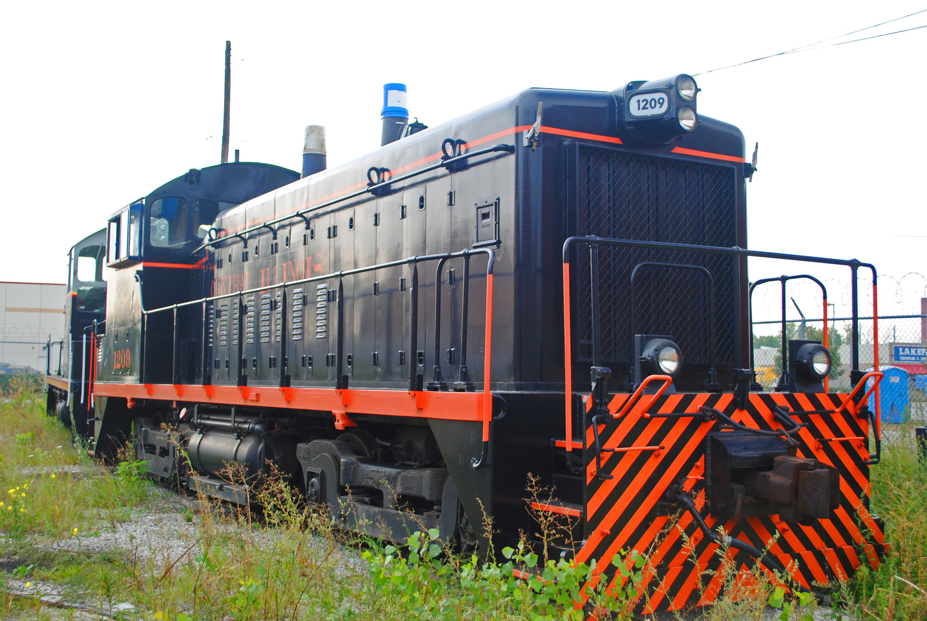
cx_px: 464
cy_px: 310
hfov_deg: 46.4
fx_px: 1083
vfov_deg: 32.0
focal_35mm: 42
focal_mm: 28
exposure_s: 1/80
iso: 200
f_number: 4.5
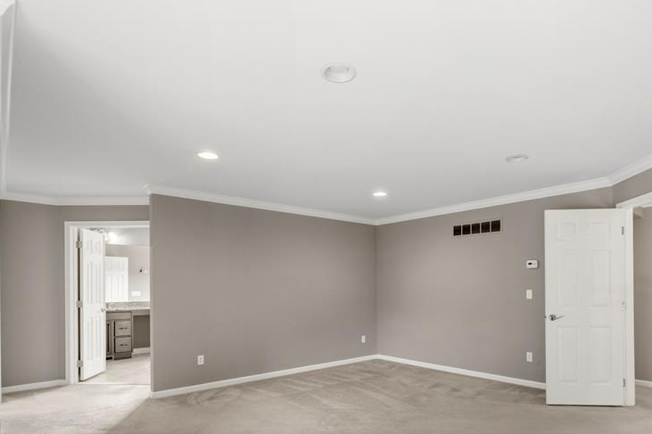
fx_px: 380
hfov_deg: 80.6
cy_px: 288
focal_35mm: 21
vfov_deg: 58.2
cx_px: 379
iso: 1250
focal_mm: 10
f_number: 8
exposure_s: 1
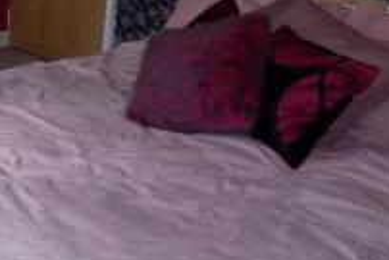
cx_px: -88
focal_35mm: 69
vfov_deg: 19.3
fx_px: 746
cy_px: 14
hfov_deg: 25.9
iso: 80
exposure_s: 1/50
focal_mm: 4
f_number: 3.1
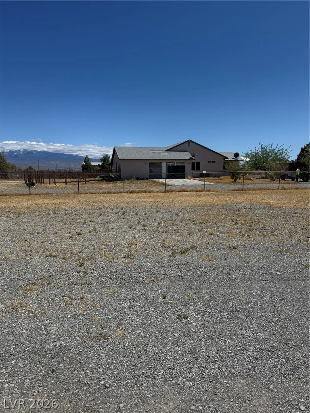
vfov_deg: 71.6
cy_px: 206
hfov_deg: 56.8
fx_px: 287
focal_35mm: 24
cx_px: 155
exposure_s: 1/10309
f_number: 1.78
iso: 80
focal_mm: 6.76
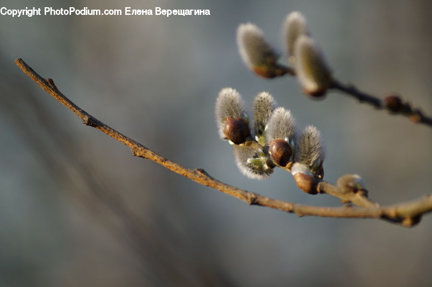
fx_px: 3596
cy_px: 144
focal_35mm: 300
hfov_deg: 6.9
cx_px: 216
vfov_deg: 4.6
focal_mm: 200
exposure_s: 1/320
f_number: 5.6
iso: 320
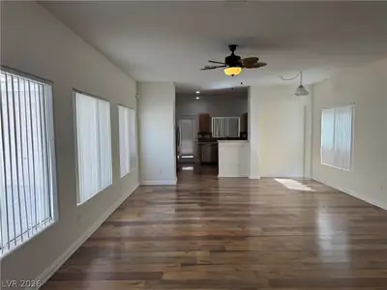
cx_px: 194
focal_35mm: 24
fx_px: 268
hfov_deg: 71.6
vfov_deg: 56.8
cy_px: 145
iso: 64
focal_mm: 6.76
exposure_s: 1/202
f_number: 1.78
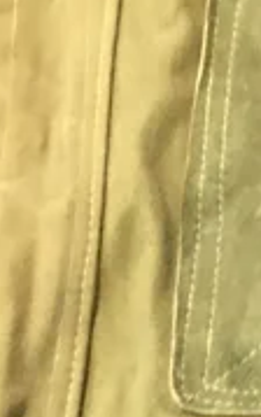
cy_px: 650
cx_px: 149
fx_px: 2001
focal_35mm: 176
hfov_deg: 7.5
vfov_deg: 11.4
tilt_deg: -73.3
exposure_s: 1/8
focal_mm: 4.15
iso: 100
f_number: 2.2
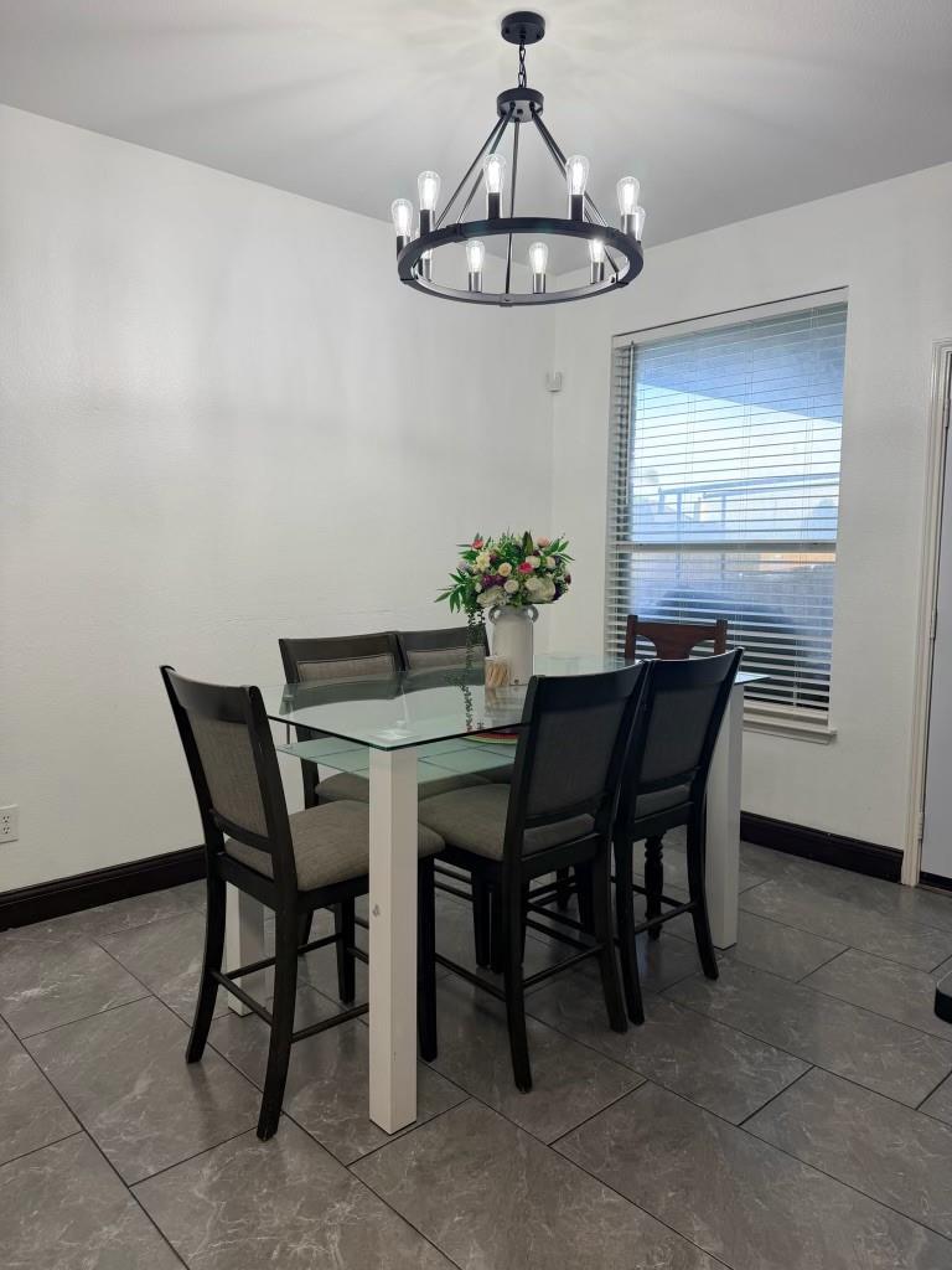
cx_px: 476
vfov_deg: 71.6
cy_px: 635
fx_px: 880
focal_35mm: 24
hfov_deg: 56.8
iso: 80
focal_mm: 6.76
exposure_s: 1/174
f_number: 1.78
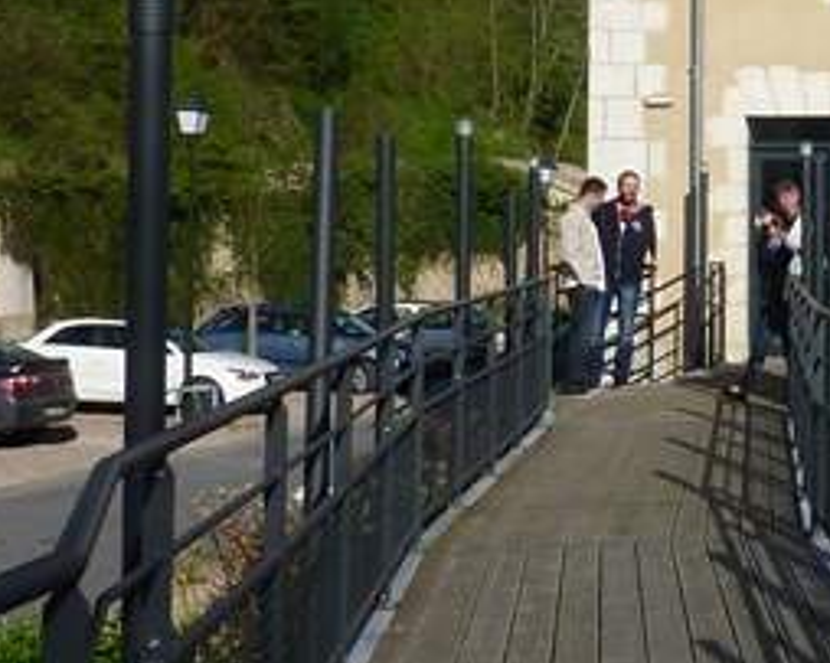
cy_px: 157
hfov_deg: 22.2
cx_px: 1078
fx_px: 1891
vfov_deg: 19.7
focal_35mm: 77
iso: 80
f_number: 5.6
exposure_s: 1/500
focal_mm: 4.1
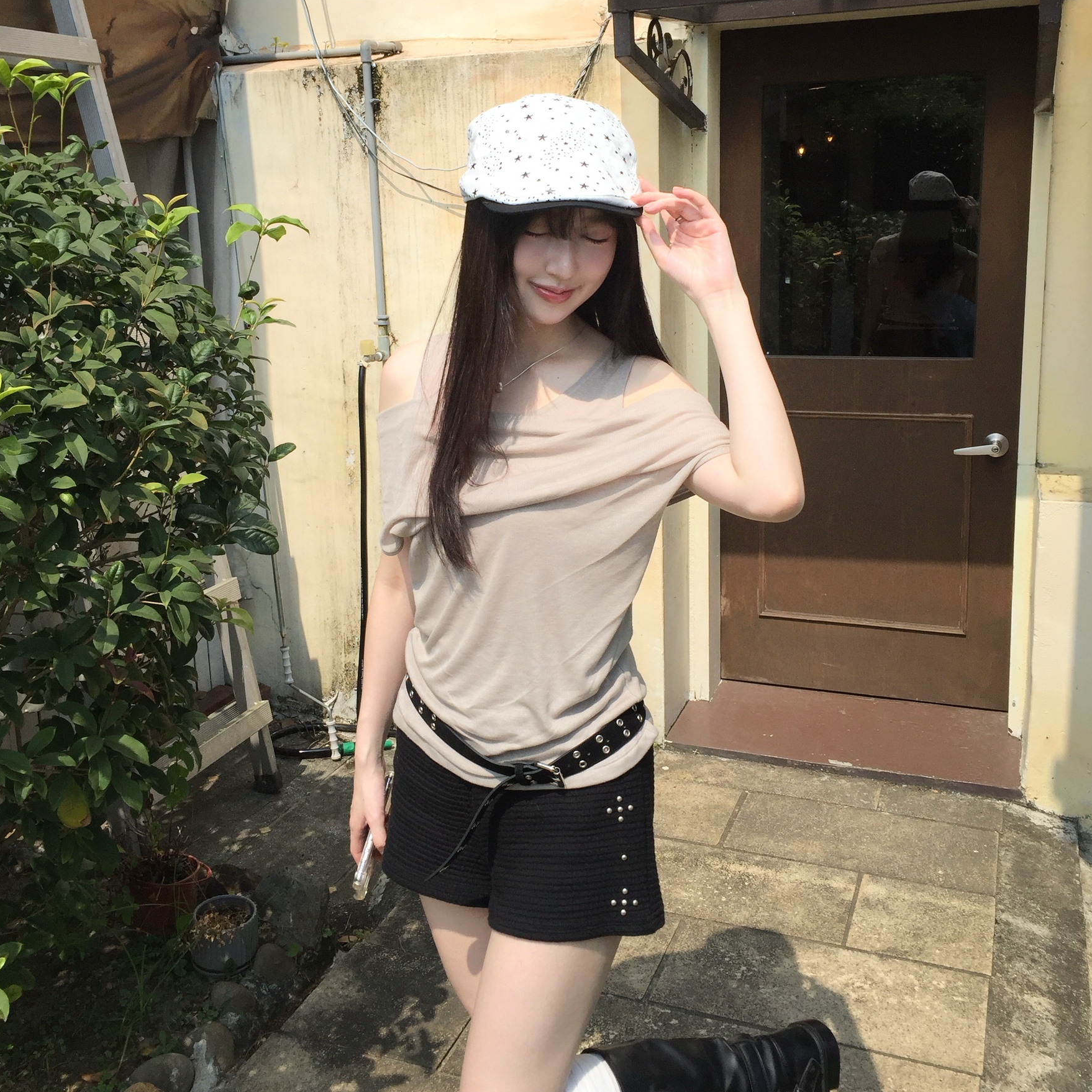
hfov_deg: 47.2
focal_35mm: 35
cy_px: 455
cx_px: 537
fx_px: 1249
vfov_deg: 47.0
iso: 32
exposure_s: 1/2825
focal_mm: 4.15
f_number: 2.2
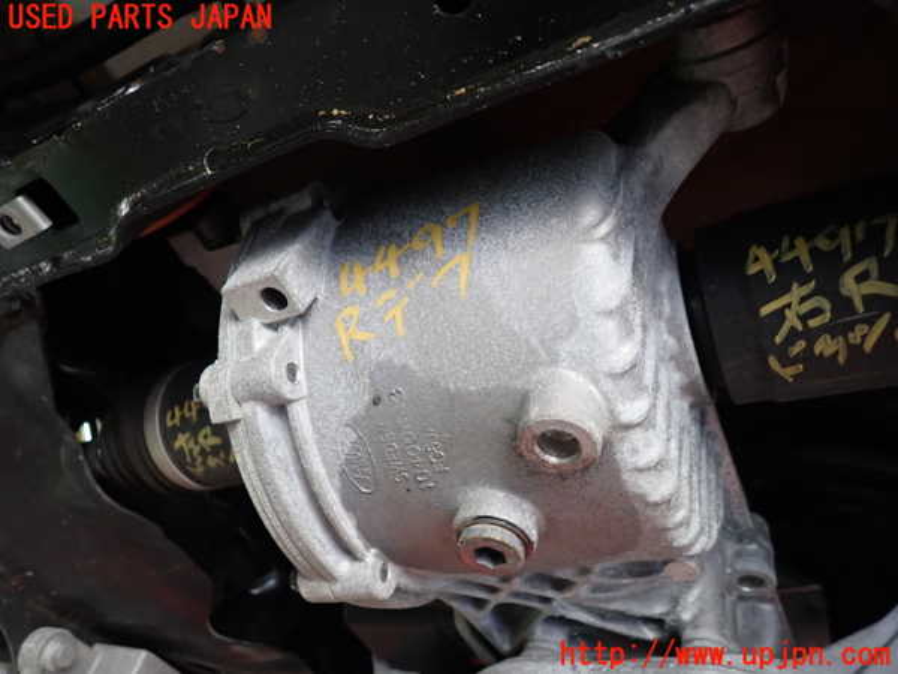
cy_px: 337
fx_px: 649
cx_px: 449
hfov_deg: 69.4
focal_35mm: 25
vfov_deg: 54.9
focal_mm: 4.5
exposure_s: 1/30
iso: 250
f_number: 2
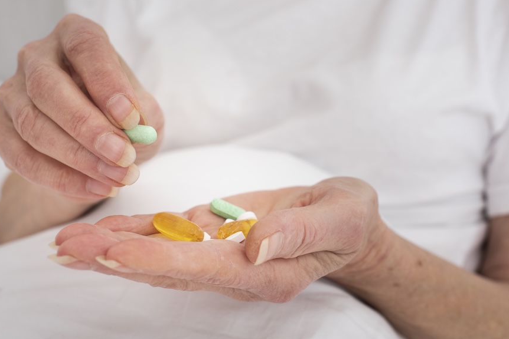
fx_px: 820
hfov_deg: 34.5
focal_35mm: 58
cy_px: 165
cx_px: 250
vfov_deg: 23.4
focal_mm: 50
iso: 250
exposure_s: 1/160
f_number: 5.6
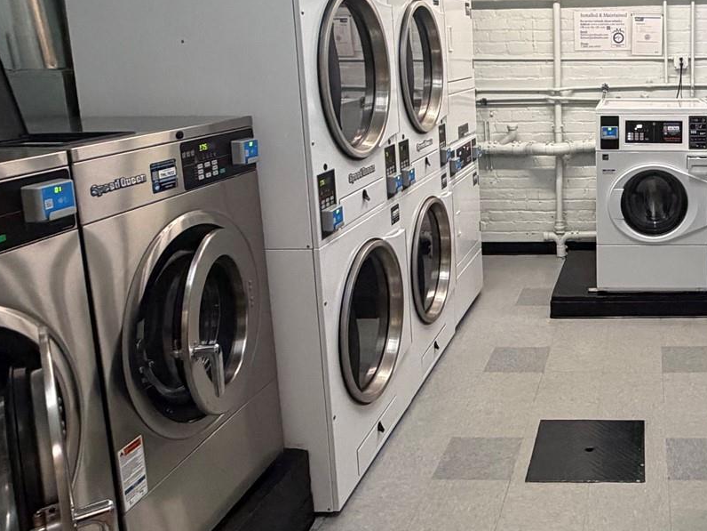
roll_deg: +0.2
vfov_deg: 39.1
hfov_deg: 46.1
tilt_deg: -10.7
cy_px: 168
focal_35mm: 36
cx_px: 646
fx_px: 735
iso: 400
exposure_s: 1/60
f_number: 2.2
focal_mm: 2.22
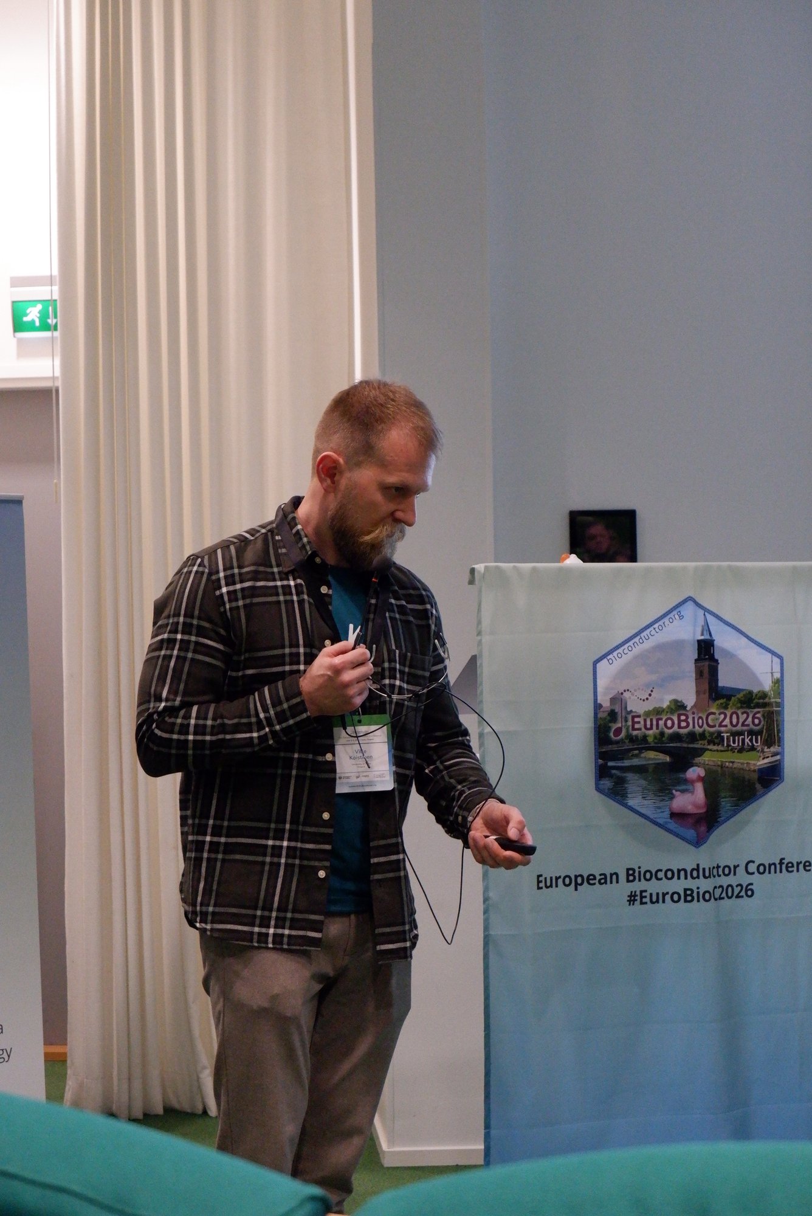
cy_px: 608
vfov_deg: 30.5
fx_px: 2230
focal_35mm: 66
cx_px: 406
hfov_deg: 20.6
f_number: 5.6
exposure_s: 1/180
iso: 6400
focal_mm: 44.5
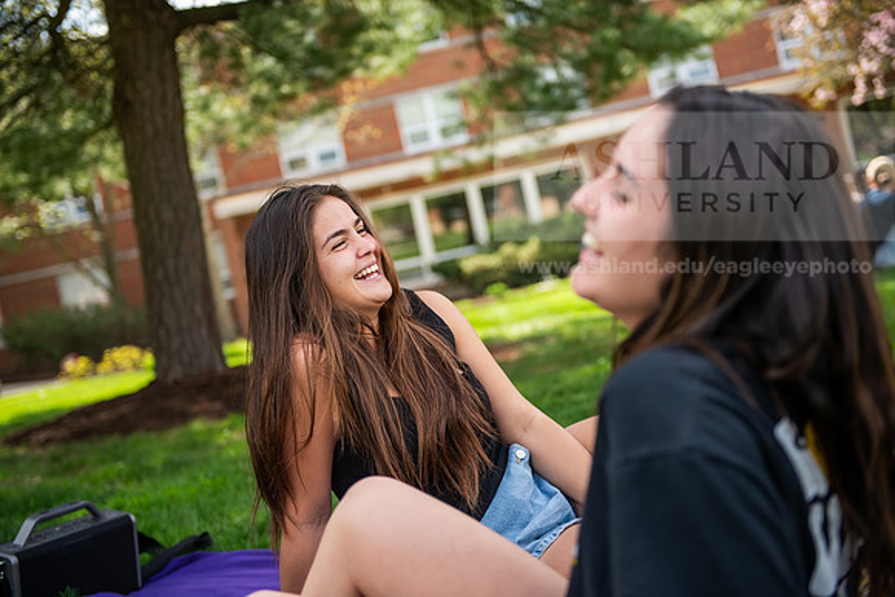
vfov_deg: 24.6
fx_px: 1368
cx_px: 448
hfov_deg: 36.2
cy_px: 298
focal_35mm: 55
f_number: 2.8
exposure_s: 1/200
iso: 80
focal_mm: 55
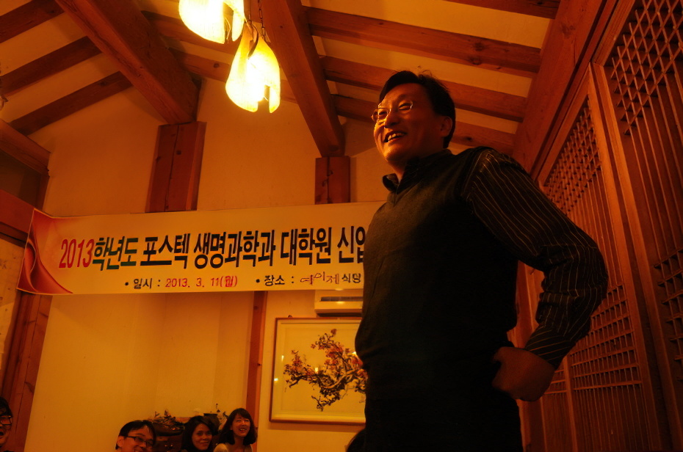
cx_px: 342
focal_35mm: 26
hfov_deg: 70.5
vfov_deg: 50.2
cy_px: 226
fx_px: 483
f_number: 6.3
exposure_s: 1/30
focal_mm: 17
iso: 800
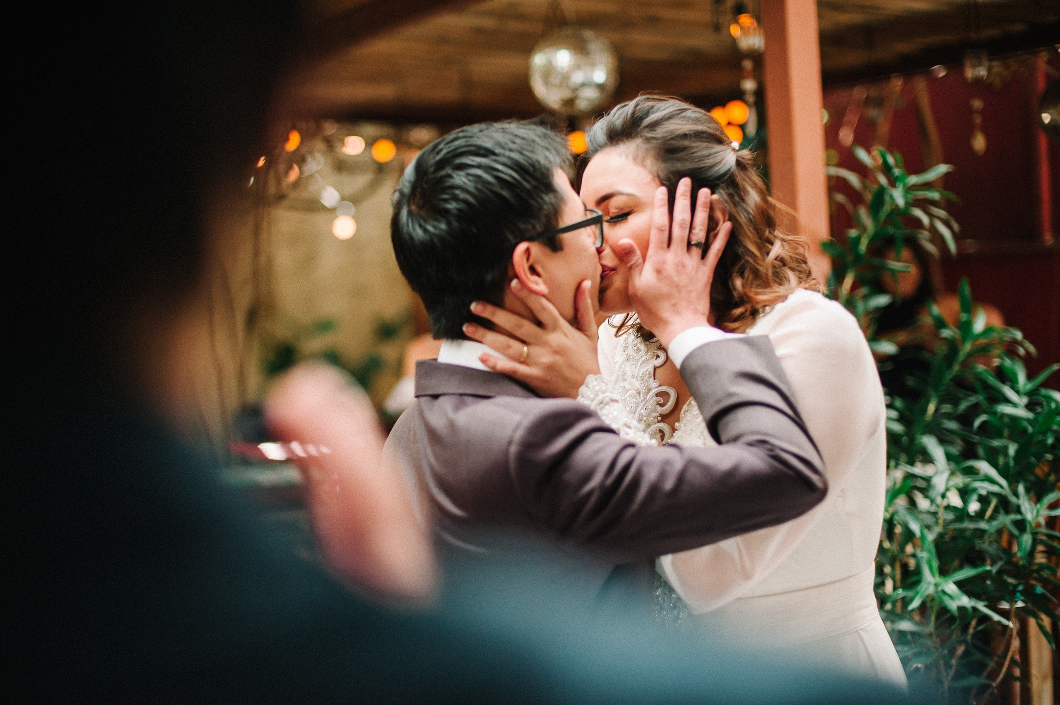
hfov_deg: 39.6
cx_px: 530
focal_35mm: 50
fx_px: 1471
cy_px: 352
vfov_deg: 27.0
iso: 800
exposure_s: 1/400
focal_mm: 50
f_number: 1.8
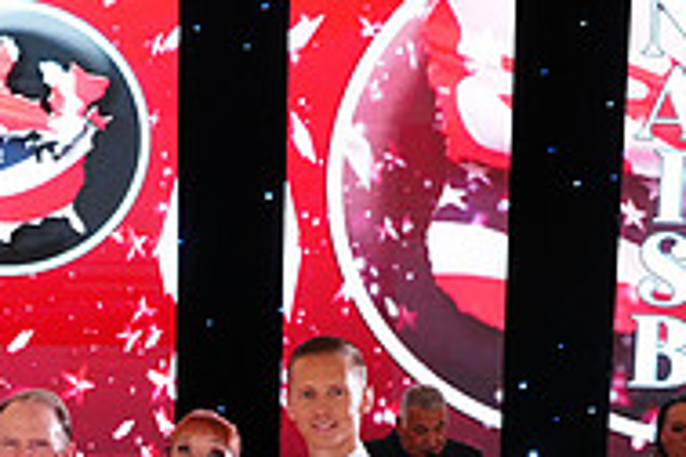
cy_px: 666
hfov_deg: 21.5
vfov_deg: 14.0
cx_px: 33
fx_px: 1753
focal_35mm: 92
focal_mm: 30
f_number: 4
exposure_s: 1/250
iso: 4000
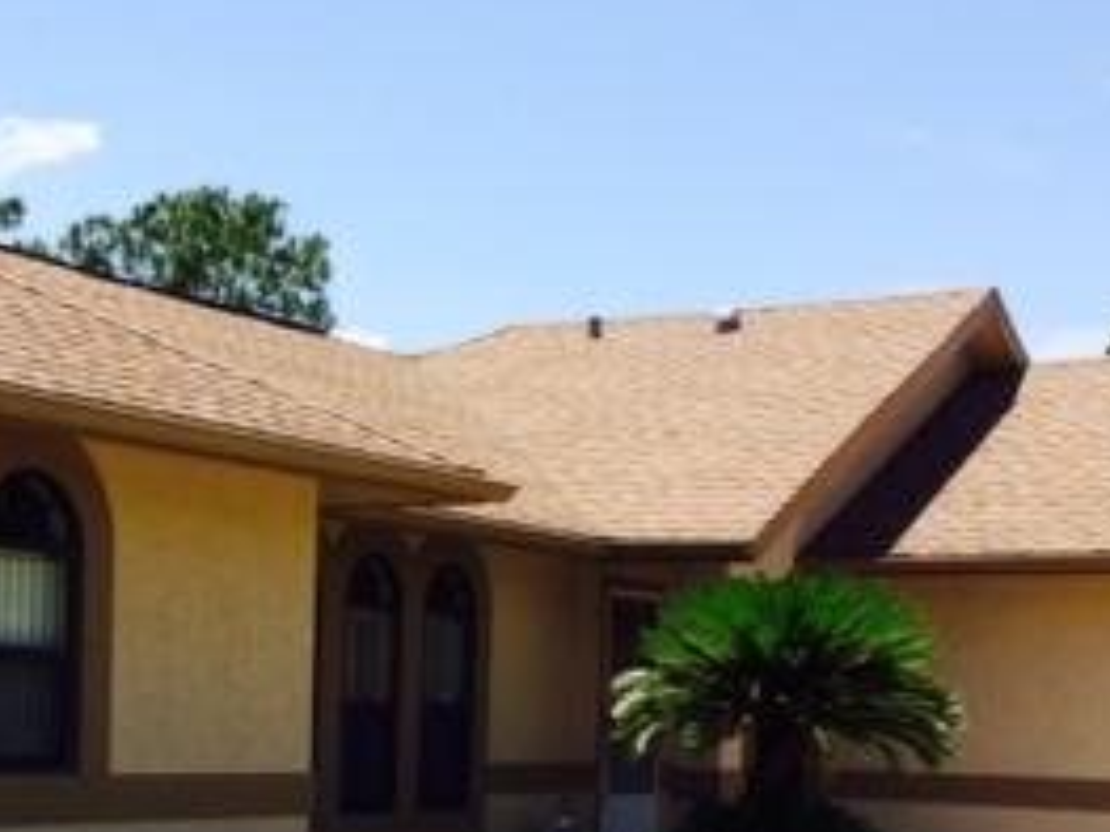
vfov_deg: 19.7
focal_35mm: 73
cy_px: 760
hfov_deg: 26.3
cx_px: 257
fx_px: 2340
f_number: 2.2
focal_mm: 4.12
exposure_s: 1/1866
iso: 32
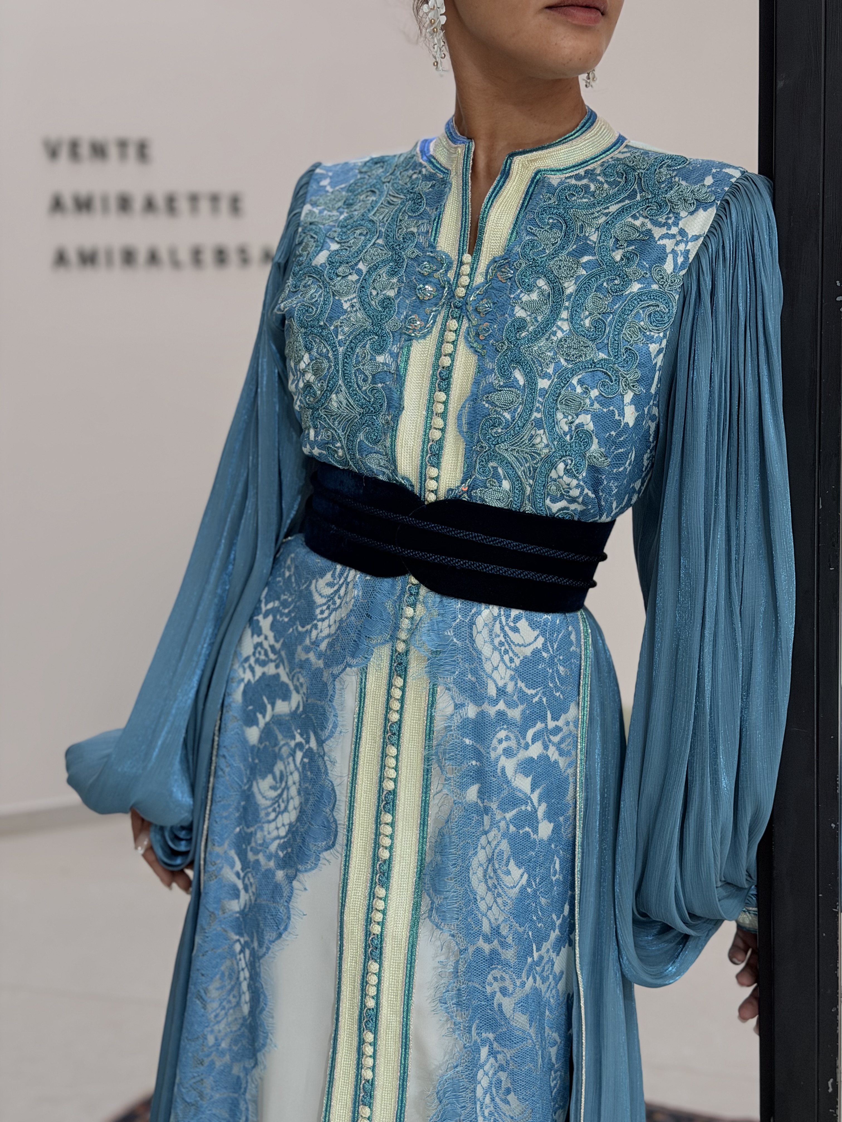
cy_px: 561
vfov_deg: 39.7
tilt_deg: -10.3
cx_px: 421
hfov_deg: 30.3
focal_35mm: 48
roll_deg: +1.6
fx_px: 1557
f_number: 1.78
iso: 64
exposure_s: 1/233
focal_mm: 6.76
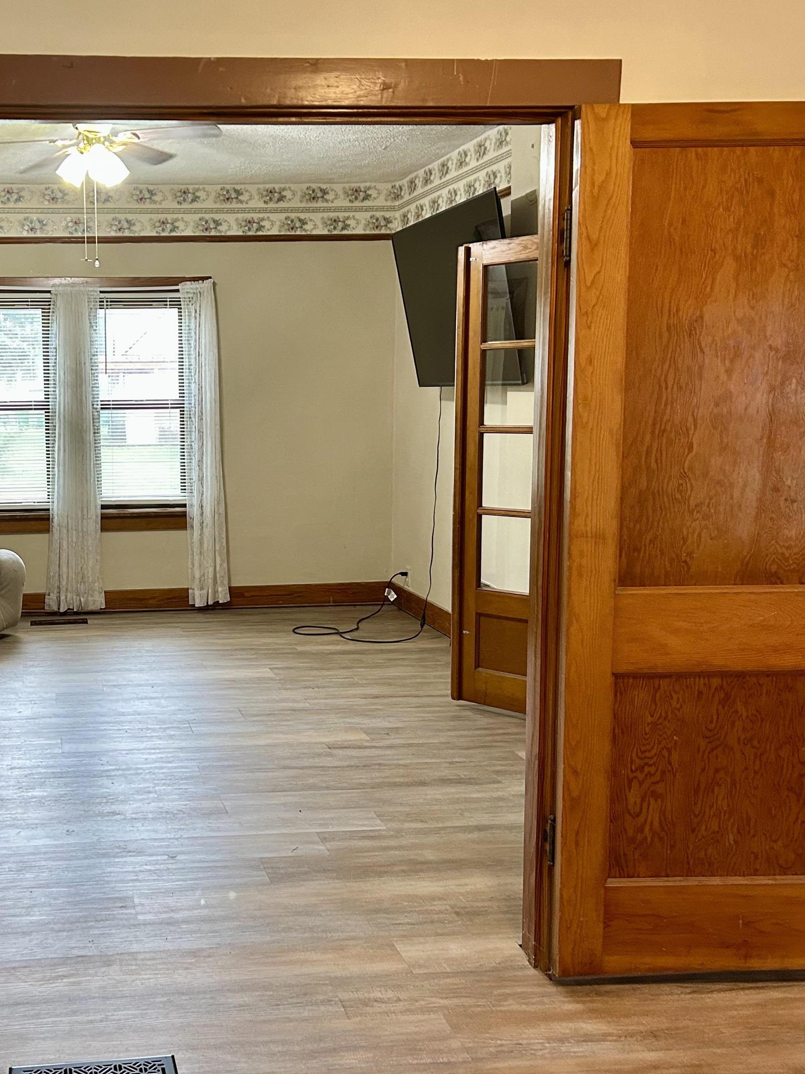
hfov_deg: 36.4
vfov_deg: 49.0
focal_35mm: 38
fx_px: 1178
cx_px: 153
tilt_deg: -6.9
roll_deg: +1.2
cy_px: 537
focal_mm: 5.7
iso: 200
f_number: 1.5
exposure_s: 1/60
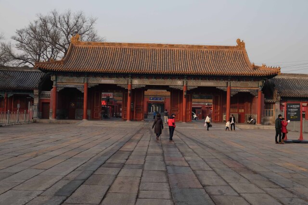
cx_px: 154
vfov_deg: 31.9
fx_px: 359
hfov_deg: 46.4
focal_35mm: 42
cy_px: 102
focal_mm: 27.7
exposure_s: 1/250
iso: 200
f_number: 5.6
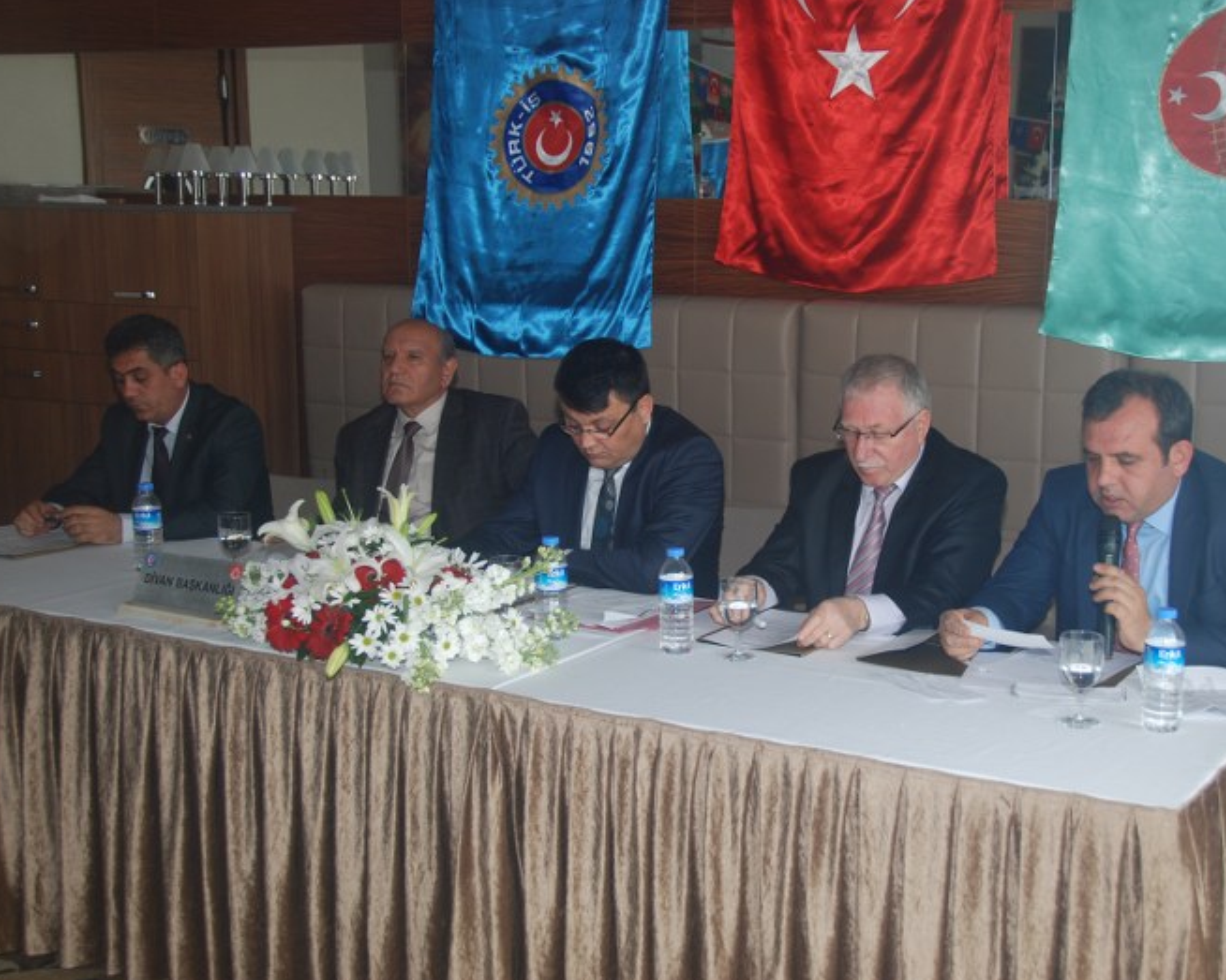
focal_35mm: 47
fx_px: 1690
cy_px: 491
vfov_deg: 32.4
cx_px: 724
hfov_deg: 39.7
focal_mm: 27
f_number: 4
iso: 200
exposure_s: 1/60
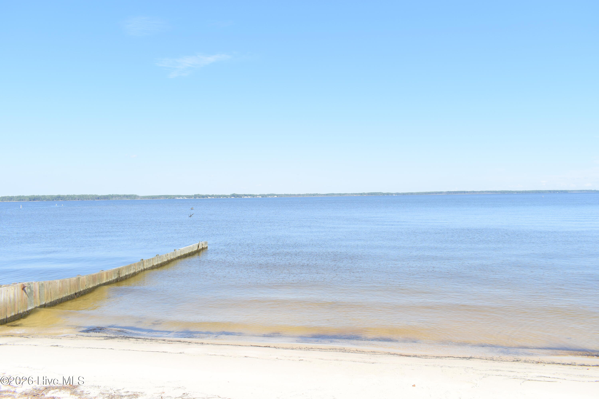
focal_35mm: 27
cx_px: 300
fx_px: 449
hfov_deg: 67.4
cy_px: 200
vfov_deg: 47.9
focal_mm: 18
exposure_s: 1/250
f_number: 8
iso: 200
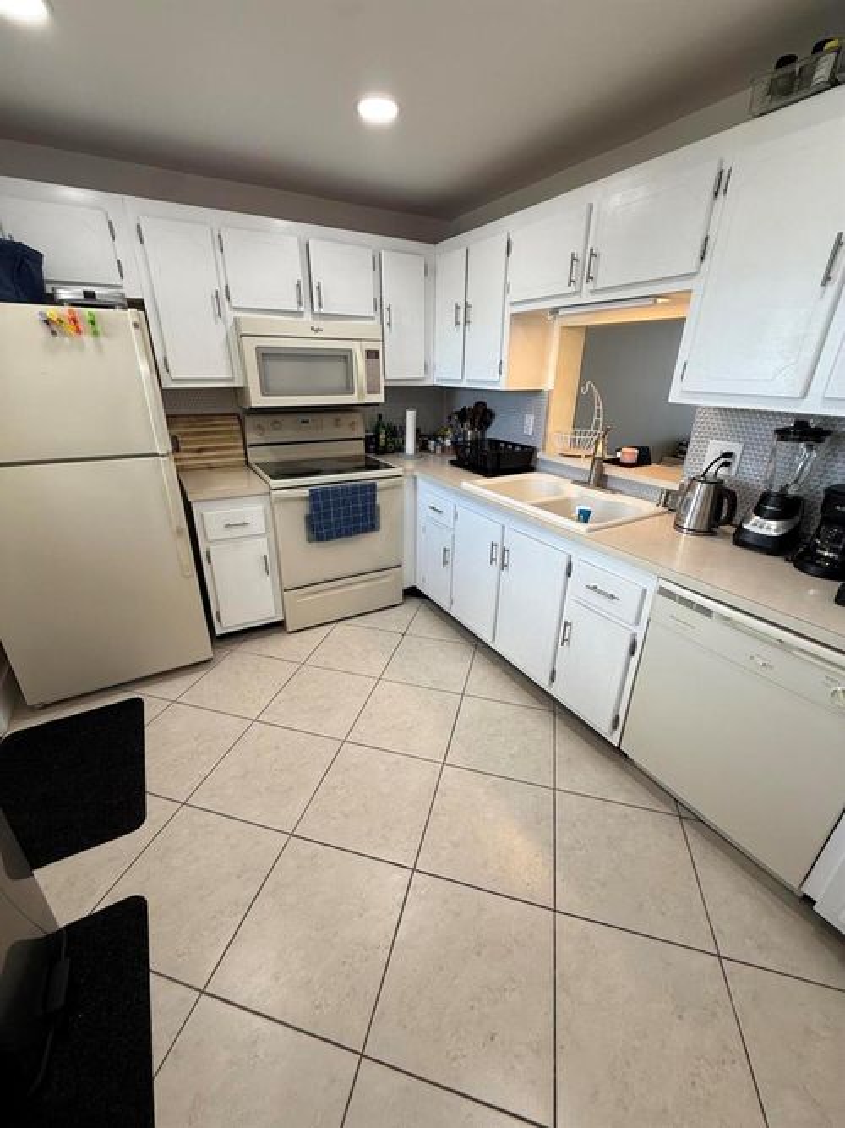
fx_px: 456
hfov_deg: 85.7
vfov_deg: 102.1
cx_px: 422
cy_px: 564
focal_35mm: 14
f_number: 2.2
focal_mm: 2.22
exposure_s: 1/120
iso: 100
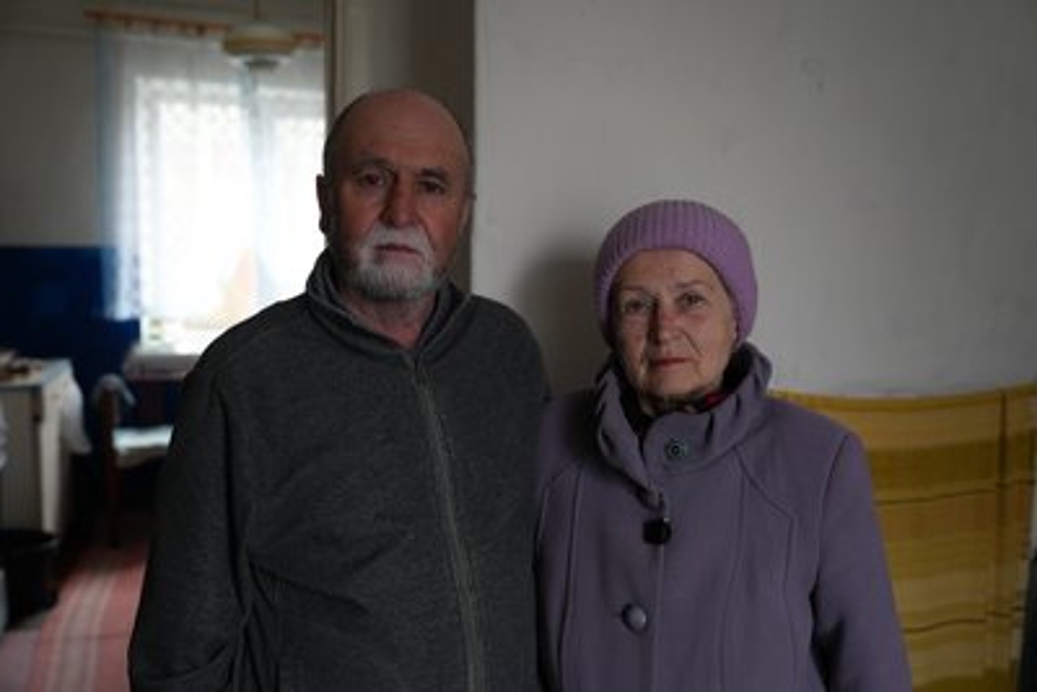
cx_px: 518
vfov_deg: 40.0
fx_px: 951
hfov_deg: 57.2
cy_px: 346
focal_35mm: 33
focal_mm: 33
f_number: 2.8
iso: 1600
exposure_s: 1/50
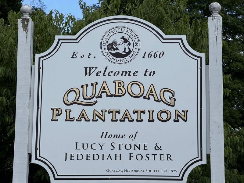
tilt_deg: +10.1
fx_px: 846
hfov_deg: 16.4
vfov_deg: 12.3
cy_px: 92
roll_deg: -0.5
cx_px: 122
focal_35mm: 120
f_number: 2.8
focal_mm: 15.66
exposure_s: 1/1916
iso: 50
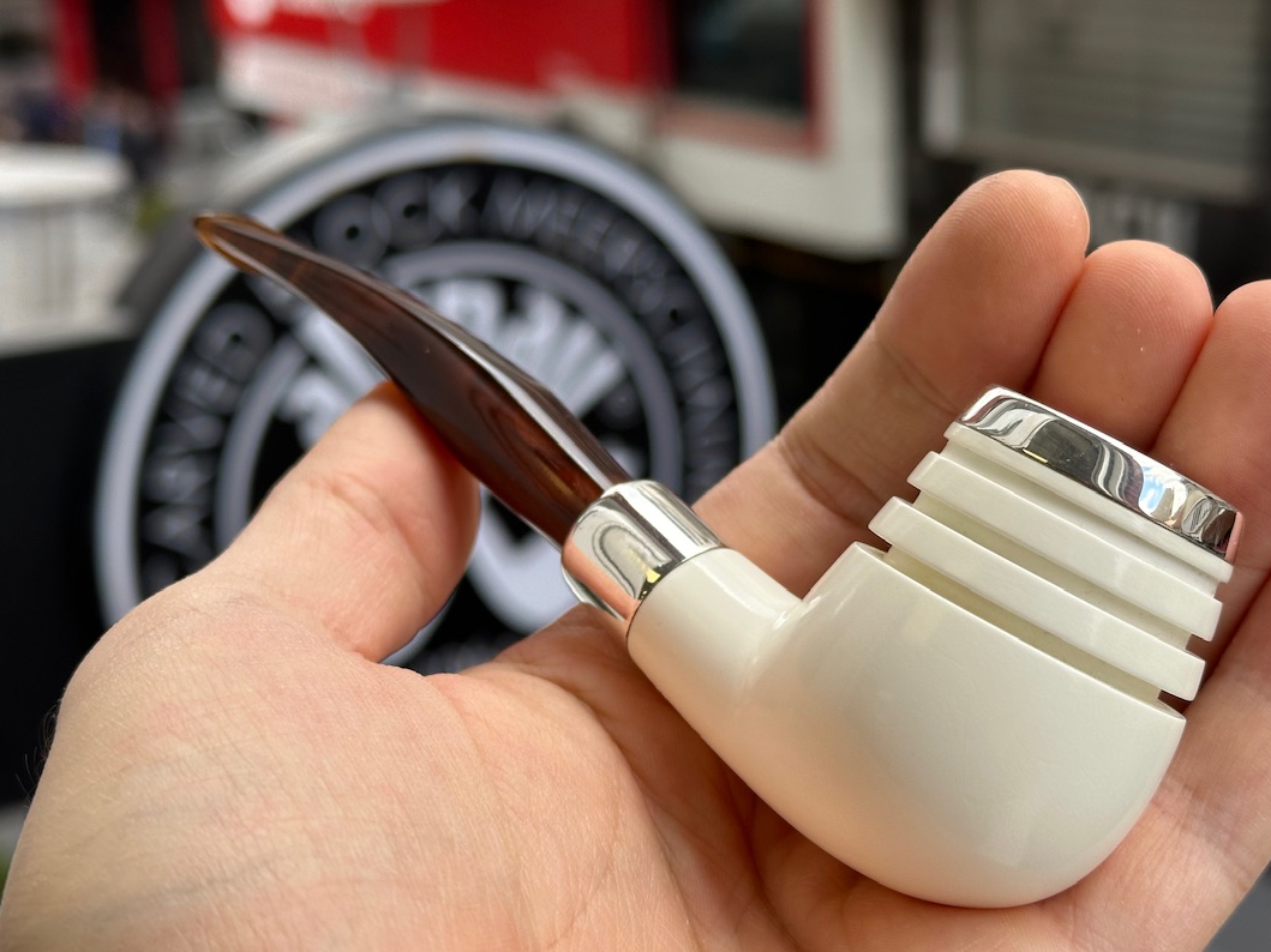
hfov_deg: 33.2
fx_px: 2129
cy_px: 488
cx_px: 665
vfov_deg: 25.2
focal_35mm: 58
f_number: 1.78
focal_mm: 6.86
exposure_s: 1/714
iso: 64
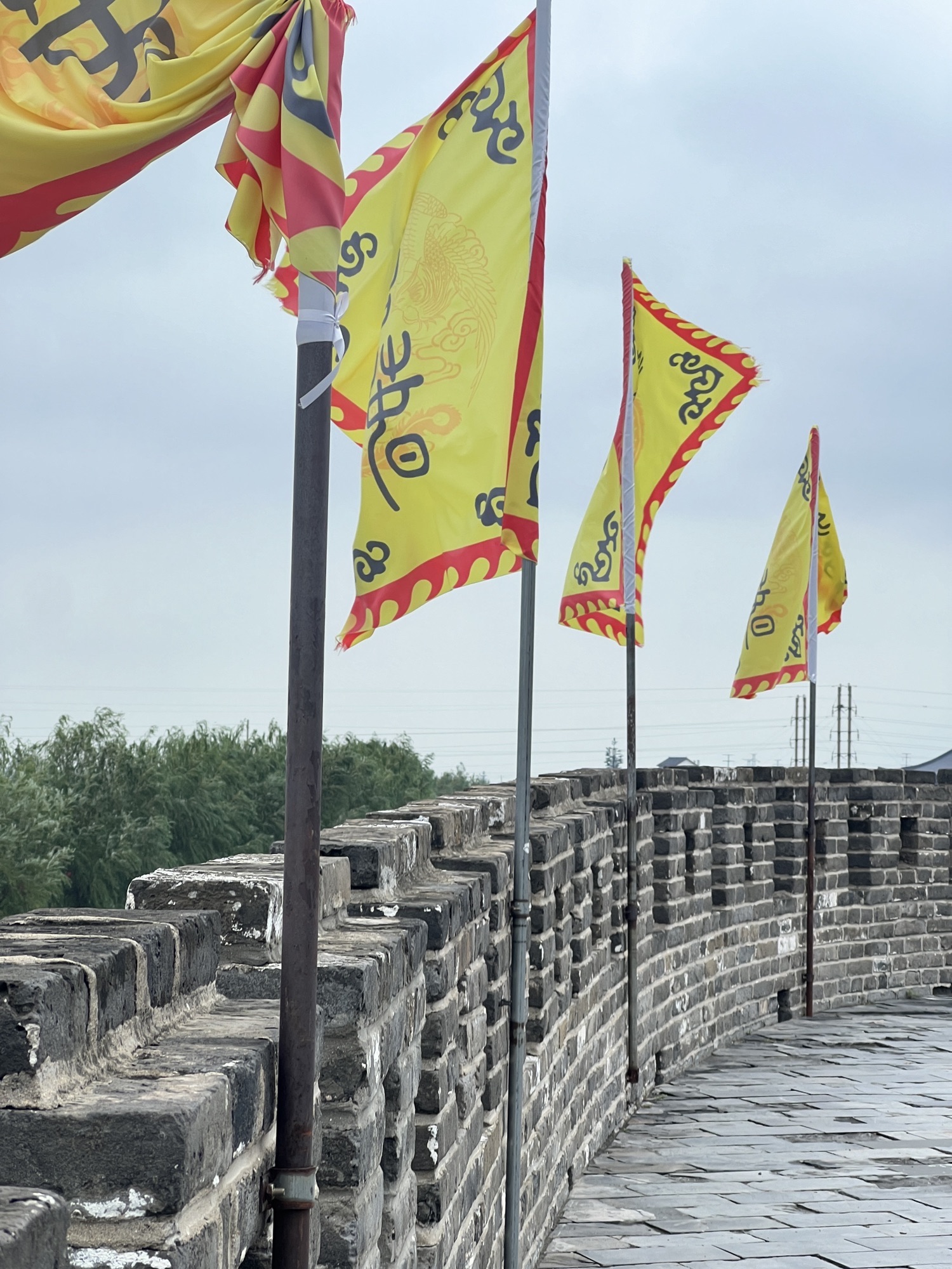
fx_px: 2824
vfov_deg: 25.3
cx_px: 476
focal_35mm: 77
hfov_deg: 19.1
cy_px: 634
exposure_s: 1/99
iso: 32
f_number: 2.8
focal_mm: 9
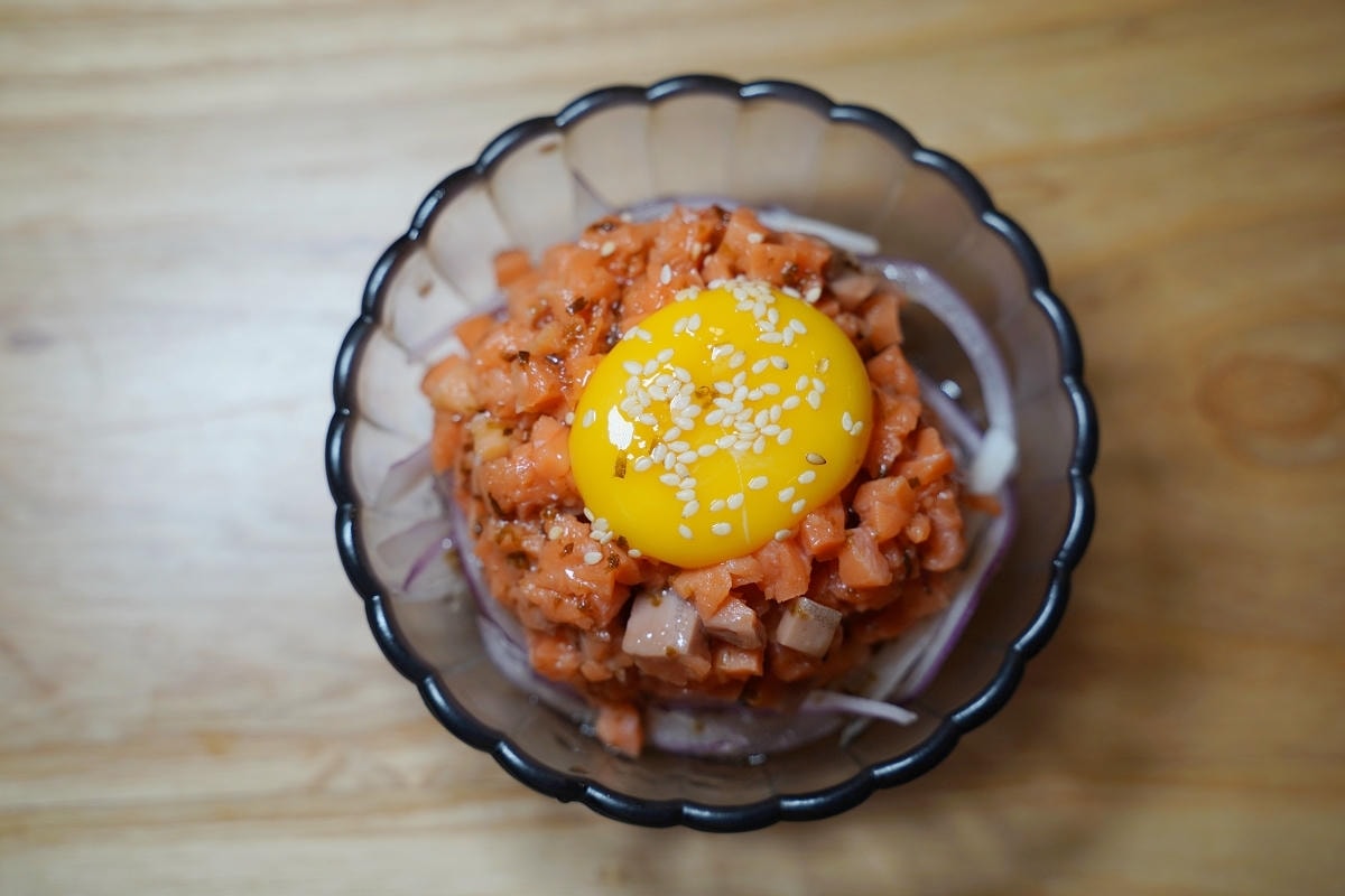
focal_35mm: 57
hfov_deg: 35.1
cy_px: 448
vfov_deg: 23.8
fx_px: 2129
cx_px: 672
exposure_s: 1/60
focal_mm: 57
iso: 160
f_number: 4
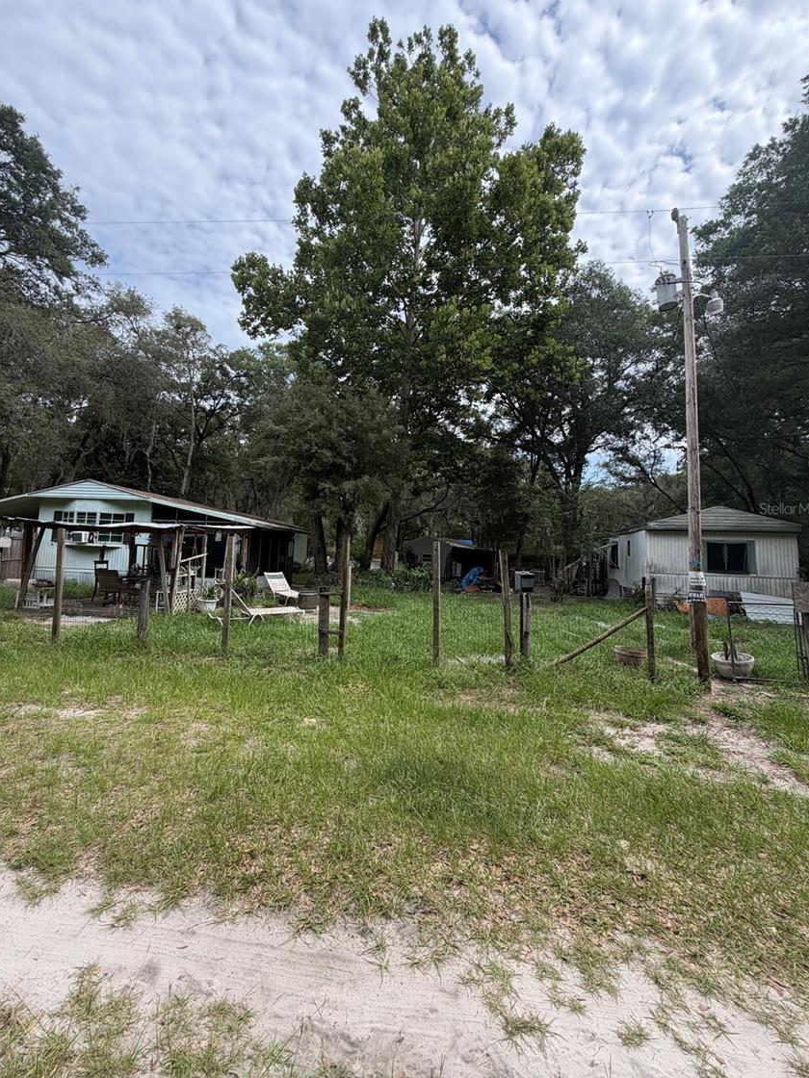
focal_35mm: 15
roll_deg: -2.6
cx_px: 394
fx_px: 467
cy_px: 508
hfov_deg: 81.7
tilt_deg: +5.0
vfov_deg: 98.1
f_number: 2.2
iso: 32
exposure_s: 1/770
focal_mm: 2.22
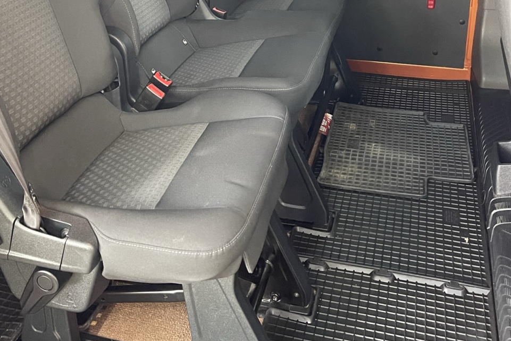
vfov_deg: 28.6
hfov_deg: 43.4
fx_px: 639
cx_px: 208
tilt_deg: -17.1
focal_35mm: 45
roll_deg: +5.0
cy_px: 26
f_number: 1.6
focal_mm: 5.1
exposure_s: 1/60
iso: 500
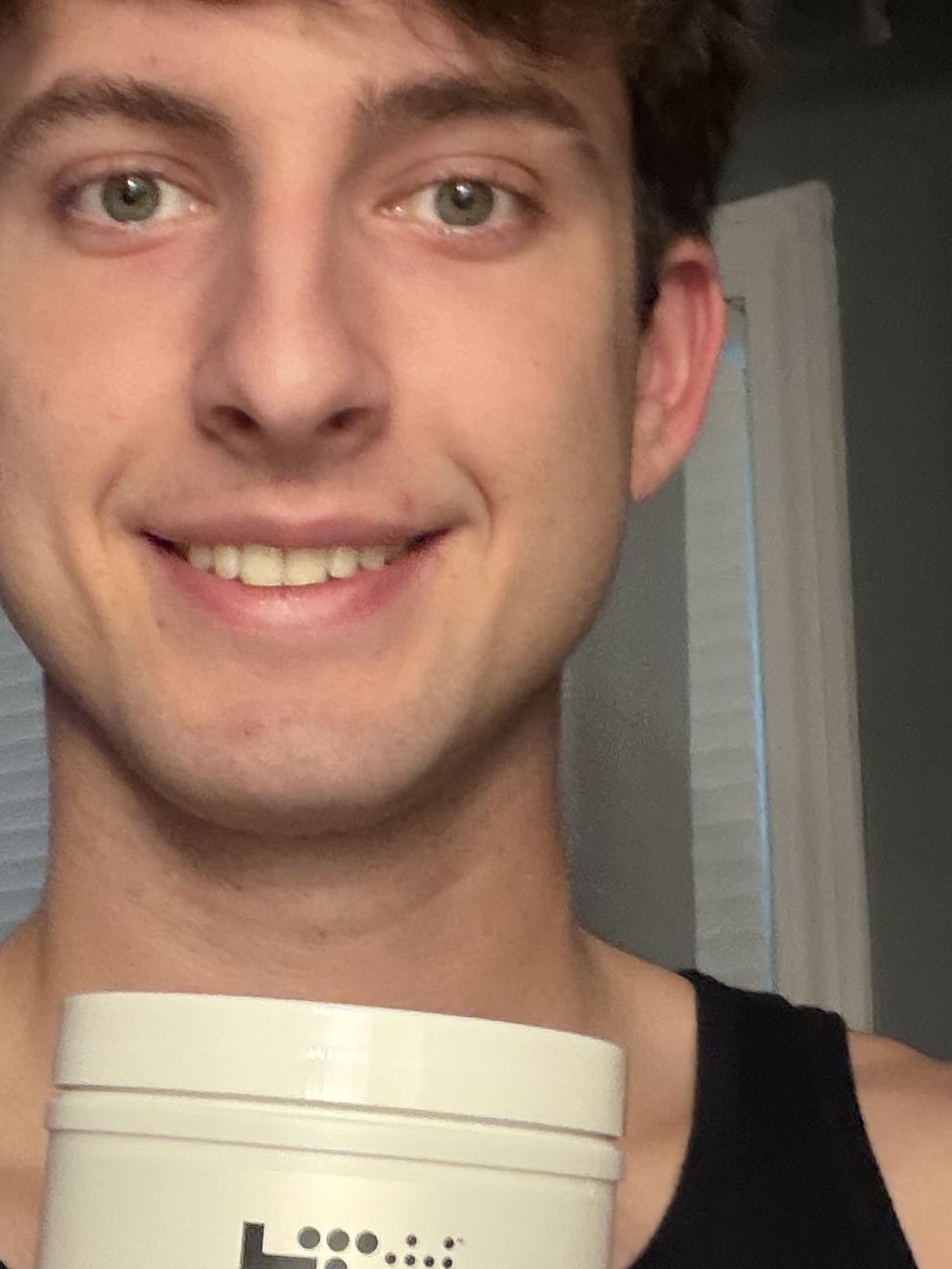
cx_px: 283
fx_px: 2566
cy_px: 790
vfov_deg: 27.7
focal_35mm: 70
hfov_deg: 20.9
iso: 500
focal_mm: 2.71
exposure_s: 1/30
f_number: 1.9
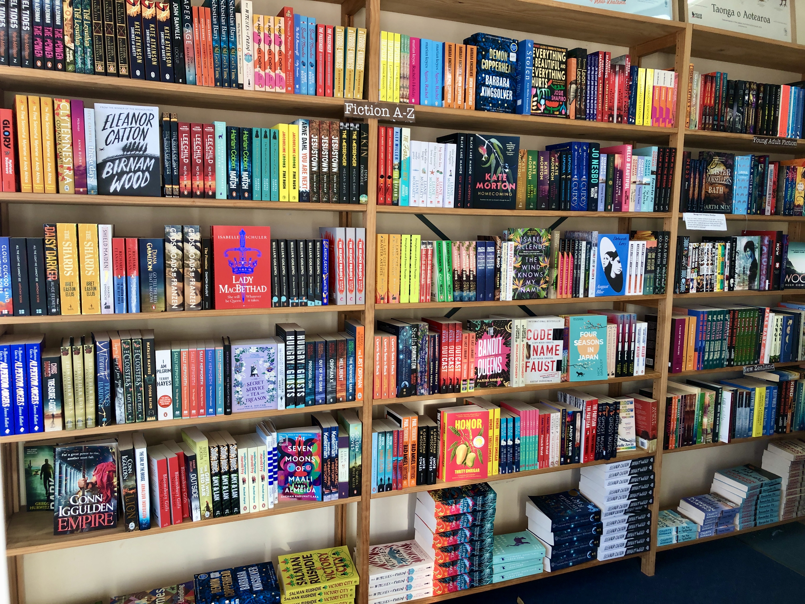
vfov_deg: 49.7
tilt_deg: -7.0
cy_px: 302
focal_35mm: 28
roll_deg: -1.3
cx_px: 402
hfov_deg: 63.4
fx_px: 651
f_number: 1.8
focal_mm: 4
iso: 25
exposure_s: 1/50
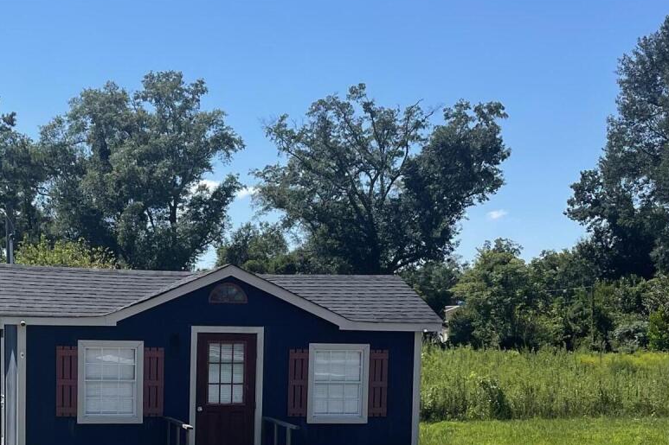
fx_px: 1300
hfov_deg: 28.6
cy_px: 450
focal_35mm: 70
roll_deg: -0.4
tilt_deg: -5.5
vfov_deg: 18.9
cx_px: 205
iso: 32
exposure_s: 1/4348
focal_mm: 5.1
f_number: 1.6
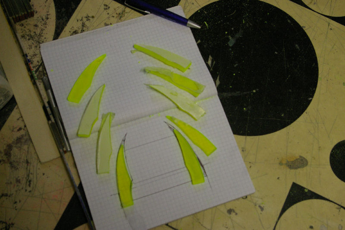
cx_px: 172
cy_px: 115
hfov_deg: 35.1
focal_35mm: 57
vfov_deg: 23.7
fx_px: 546
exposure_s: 1/20
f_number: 4.5
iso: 800
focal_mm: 38
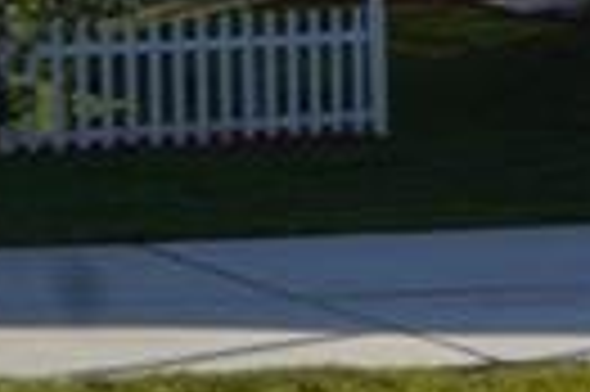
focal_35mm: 153
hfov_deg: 9.4
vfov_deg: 8.9
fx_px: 2503
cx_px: 1946
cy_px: 14
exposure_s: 1/160
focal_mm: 13
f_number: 14
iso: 125
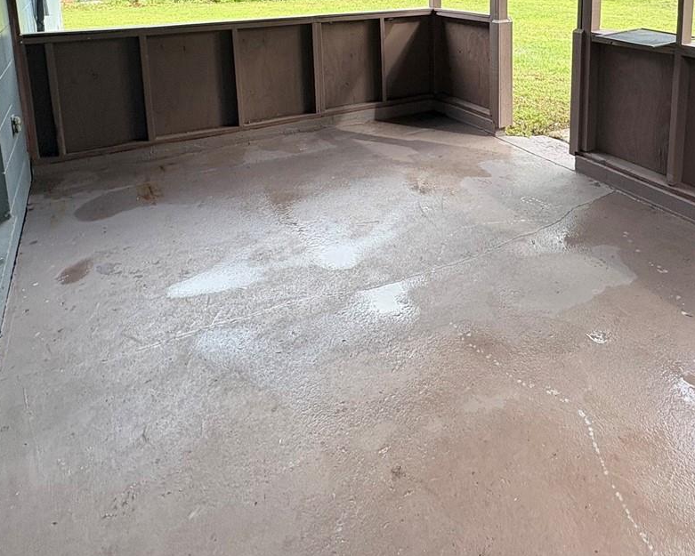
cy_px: 46
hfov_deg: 60.7
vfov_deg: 46.1
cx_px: 464
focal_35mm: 28
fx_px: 576
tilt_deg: -9.1
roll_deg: -0.5
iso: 40
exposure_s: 1/99
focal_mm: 2.22
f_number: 2.2
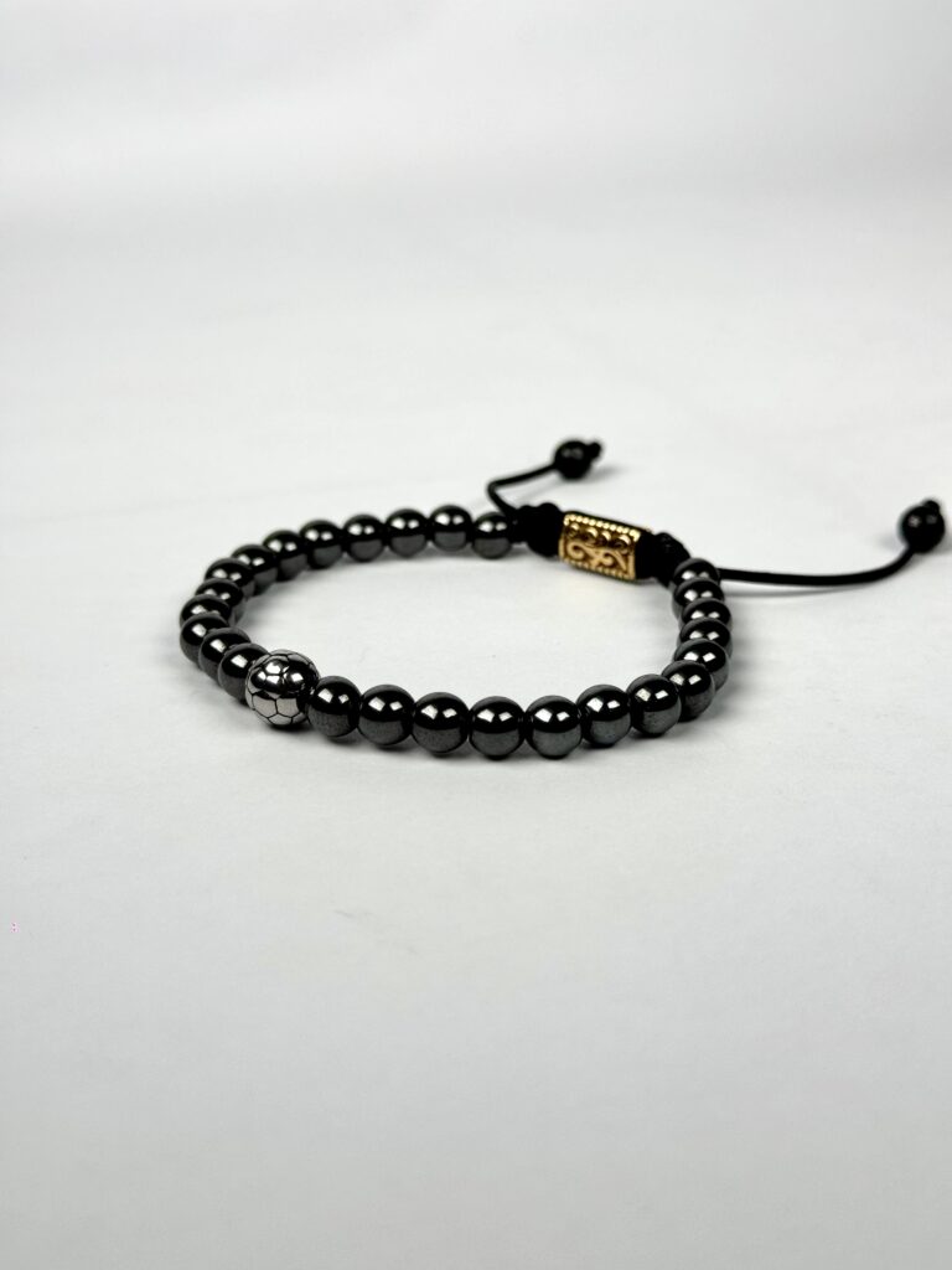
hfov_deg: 30.3
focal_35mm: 48
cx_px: 476
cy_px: 635
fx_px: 1760
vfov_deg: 39.7
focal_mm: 6.76
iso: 64
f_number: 1.78
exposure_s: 1/5848
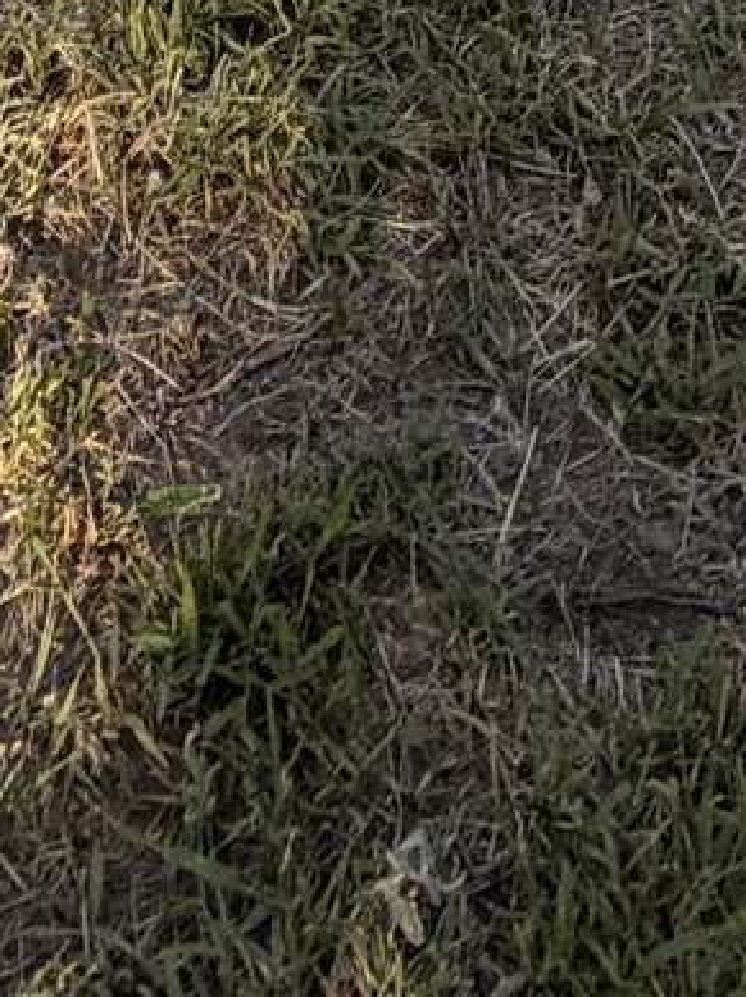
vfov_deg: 11.9
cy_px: -1915
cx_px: -3
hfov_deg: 17.3
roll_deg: -1.0
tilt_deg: -1.2
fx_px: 2389
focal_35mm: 83
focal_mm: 2.22
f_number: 2.2
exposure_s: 1/590
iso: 40
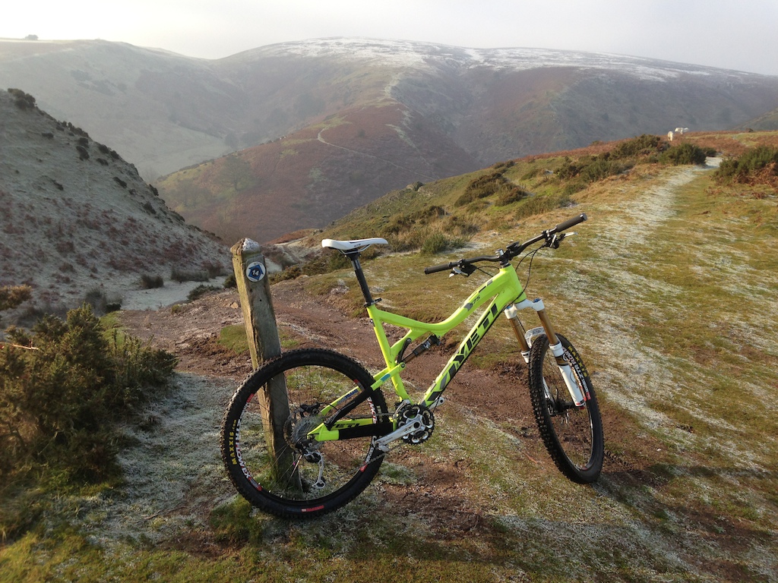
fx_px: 742
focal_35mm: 33
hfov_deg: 55.4
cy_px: 292
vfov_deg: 42.9
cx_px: 389
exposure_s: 1/437
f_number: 2.4
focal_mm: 4.13
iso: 50
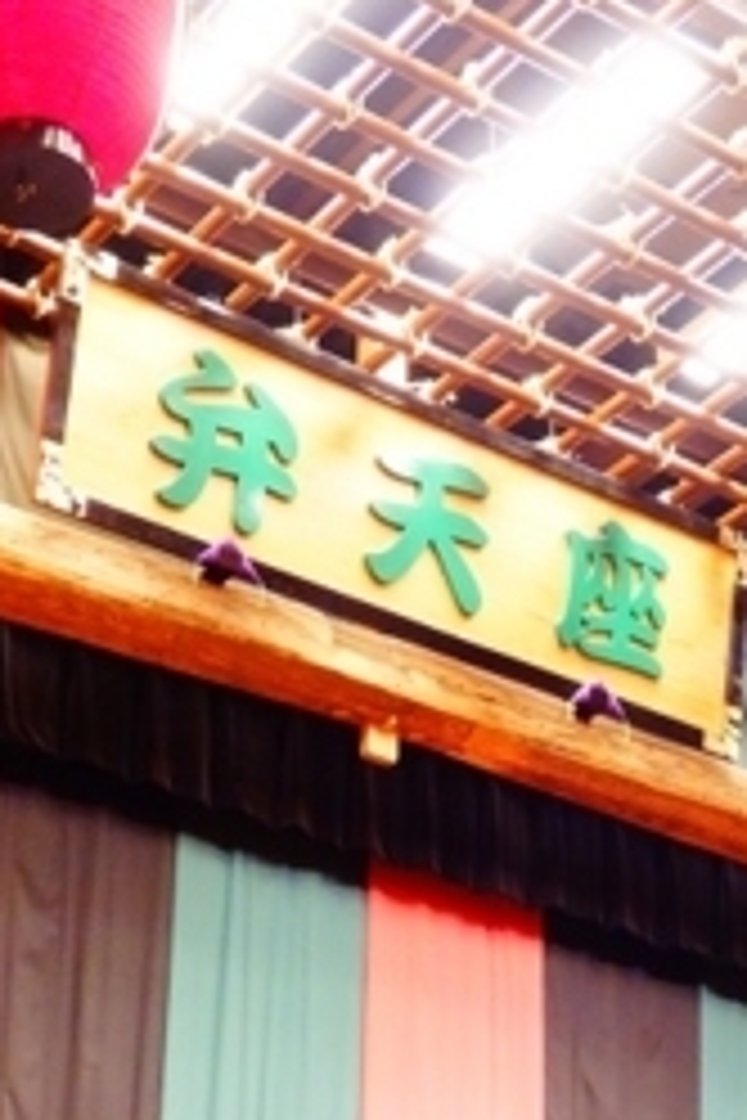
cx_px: 648
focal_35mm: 90
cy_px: 1181
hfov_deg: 15.1
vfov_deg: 21.6
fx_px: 2801
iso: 800
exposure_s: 1/10
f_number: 4.5
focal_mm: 10.4
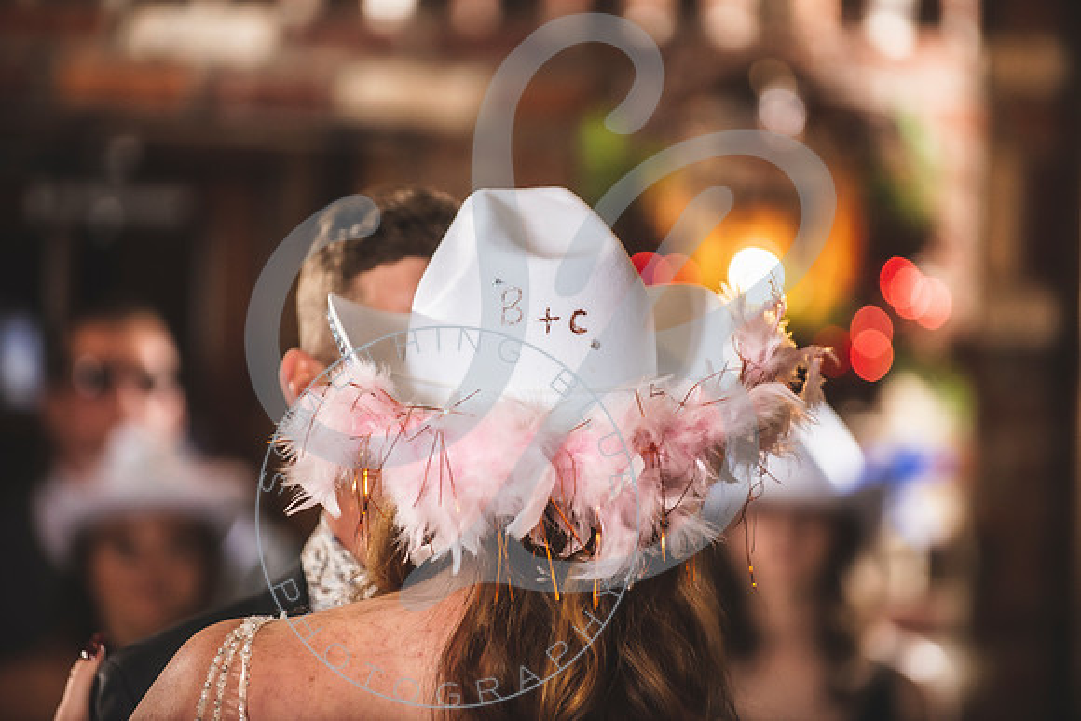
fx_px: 5406
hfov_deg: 11.4
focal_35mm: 180
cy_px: 360
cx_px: 540
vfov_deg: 7.6
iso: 800
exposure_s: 1/200
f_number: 2.8
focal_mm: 180
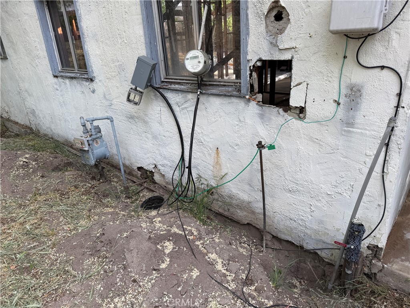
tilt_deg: -22.8
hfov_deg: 71.6
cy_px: 154
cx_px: 205
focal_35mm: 24
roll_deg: +2.8
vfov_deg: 56.8
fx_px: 284
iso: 80
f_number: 1.78
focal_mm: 6.76
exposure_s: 1/473
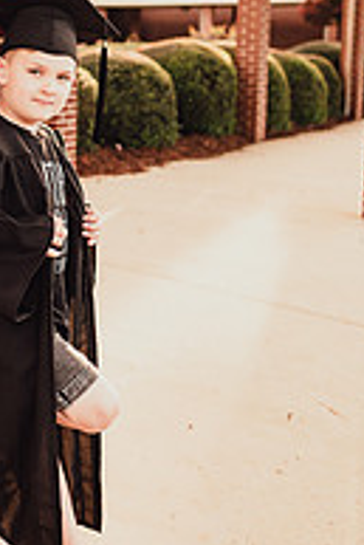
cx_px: -11
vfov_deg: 34.7
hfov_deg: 23.1
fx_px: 848
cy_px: 124
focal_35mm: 56
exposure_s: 1/400
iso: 160
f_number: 2.2
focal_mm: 24
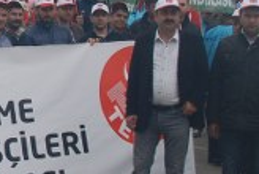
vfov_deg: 10.4
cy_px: 32
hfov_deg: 14.5
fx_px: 951
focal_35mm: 132
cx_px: -120
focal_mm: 18
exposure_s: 1/160
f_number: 6.3
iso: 100
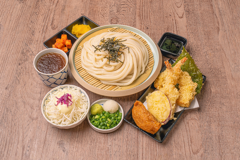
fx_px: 287
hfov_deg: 45.4
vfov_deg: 31.2
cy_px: 80
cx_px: 120
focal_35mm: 43
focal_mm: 43
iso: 100
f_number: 11
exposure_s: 1/125
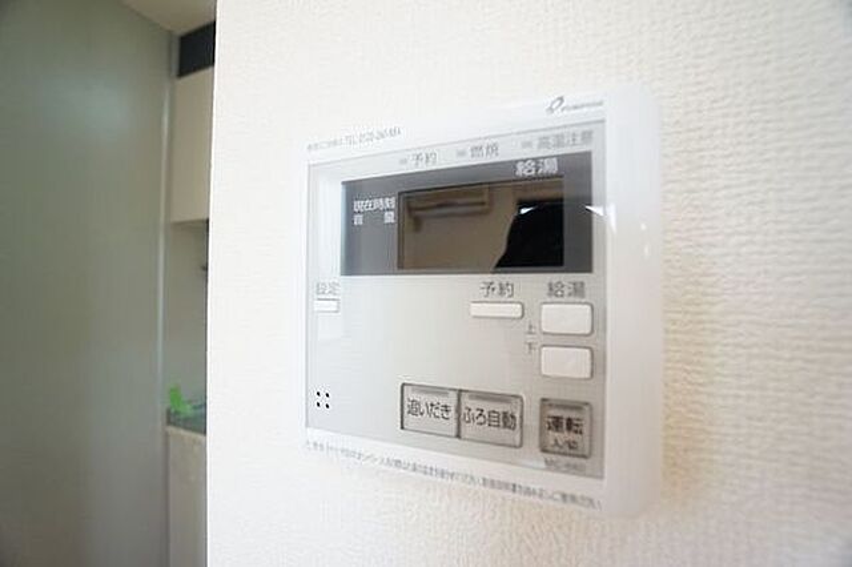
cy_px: 284
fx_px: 355
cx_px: 426
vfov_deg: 77.3
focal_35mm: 15
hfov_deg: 100.4
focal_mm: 10
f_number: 4
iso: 800
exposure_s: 1/160
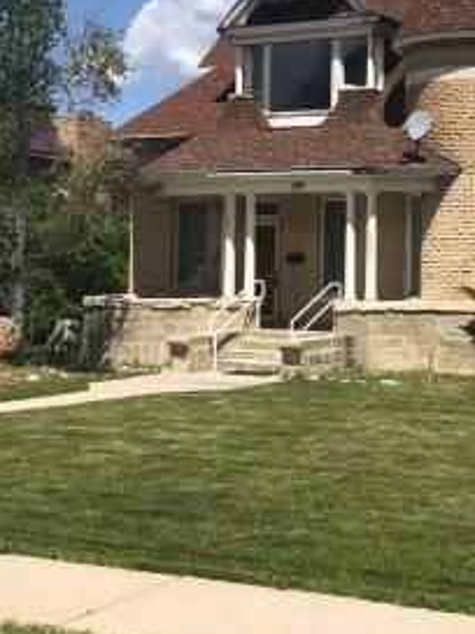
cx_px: 403
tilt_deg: +4.5
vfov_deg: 29.0
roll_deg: -0.6
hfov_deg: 21.9
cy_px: 177
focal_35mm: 66
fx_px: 1208
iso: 20
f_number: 1.8
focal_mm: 3.99
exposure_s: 1/2857
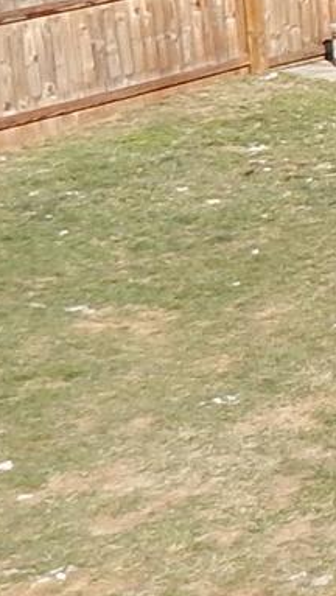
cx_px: 1360
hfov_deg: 7.1
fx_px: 2023
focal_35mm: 128
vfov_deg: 15.8
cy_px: -213
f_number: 3
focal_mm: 4
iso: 125
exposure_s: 1/1000
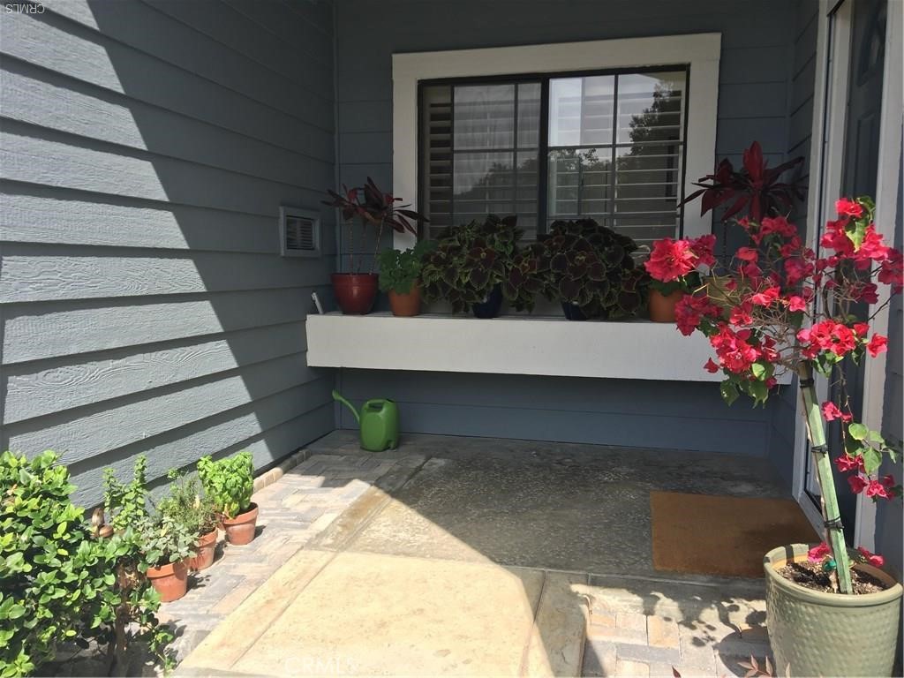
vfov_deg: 48.2
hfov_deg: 61.7
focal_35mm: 29
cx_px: 452
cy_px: 339
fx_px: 757
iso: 25
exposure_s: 1/680
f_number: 2.2
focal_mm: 4.15
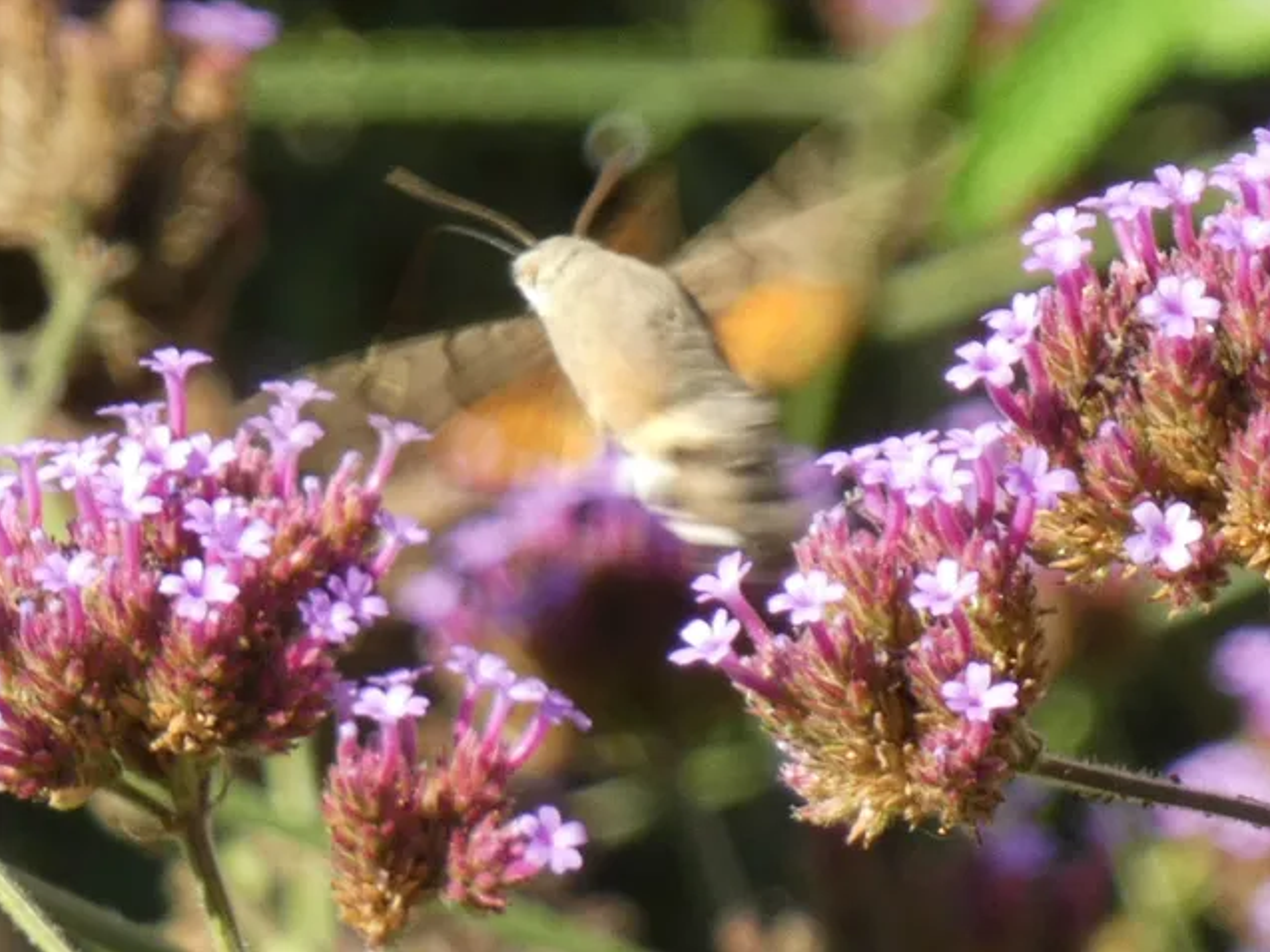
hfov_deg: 5.1
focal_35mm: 386
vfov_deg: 3.9
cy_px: 476
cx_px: 634
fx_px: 14164
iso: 125
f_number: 5.6
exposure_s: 1/80
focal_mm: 68.8
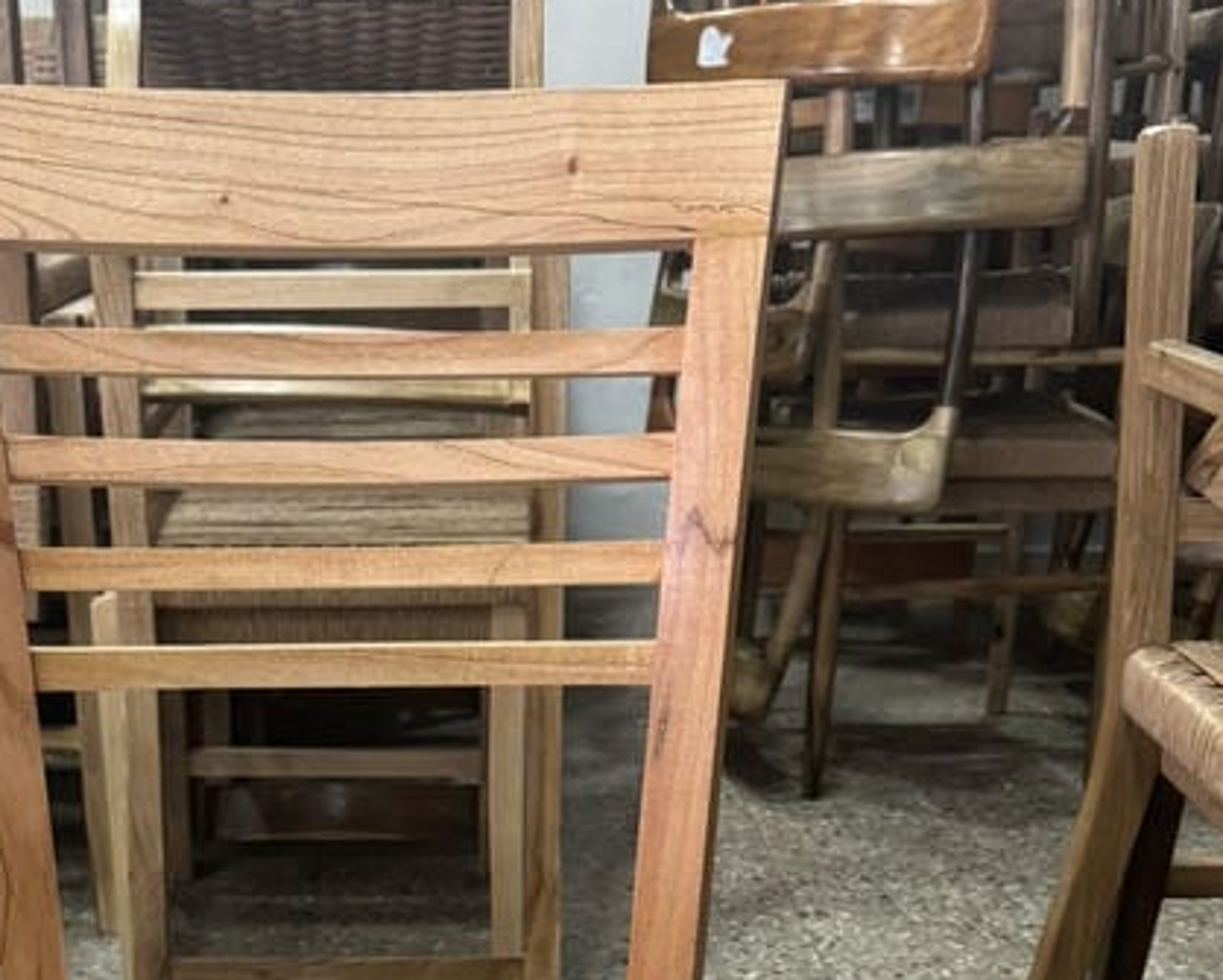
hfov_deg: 33.3
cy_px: 1024
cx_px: 413
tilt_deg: -24.6
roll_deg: -1.2
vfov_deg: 25.5
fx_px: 2028
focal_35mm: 56
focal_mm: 6.76
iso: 320
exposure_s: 1/50
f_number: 1.78
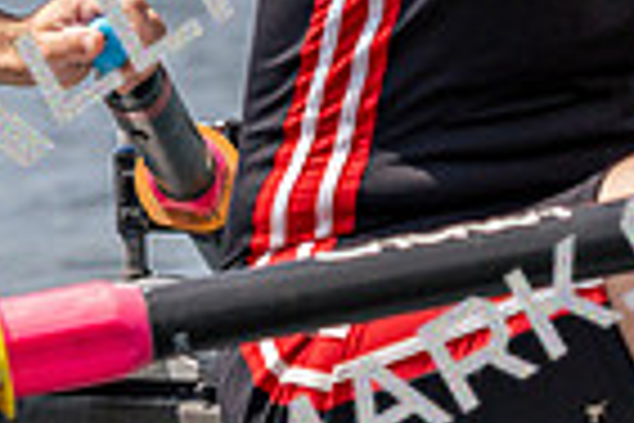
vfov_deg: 1.7
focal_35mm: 820
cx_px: -513
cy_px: -173
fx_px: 14440
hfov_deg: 2.5
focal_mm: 200
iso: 250
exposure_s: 1/1600
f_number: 5.6
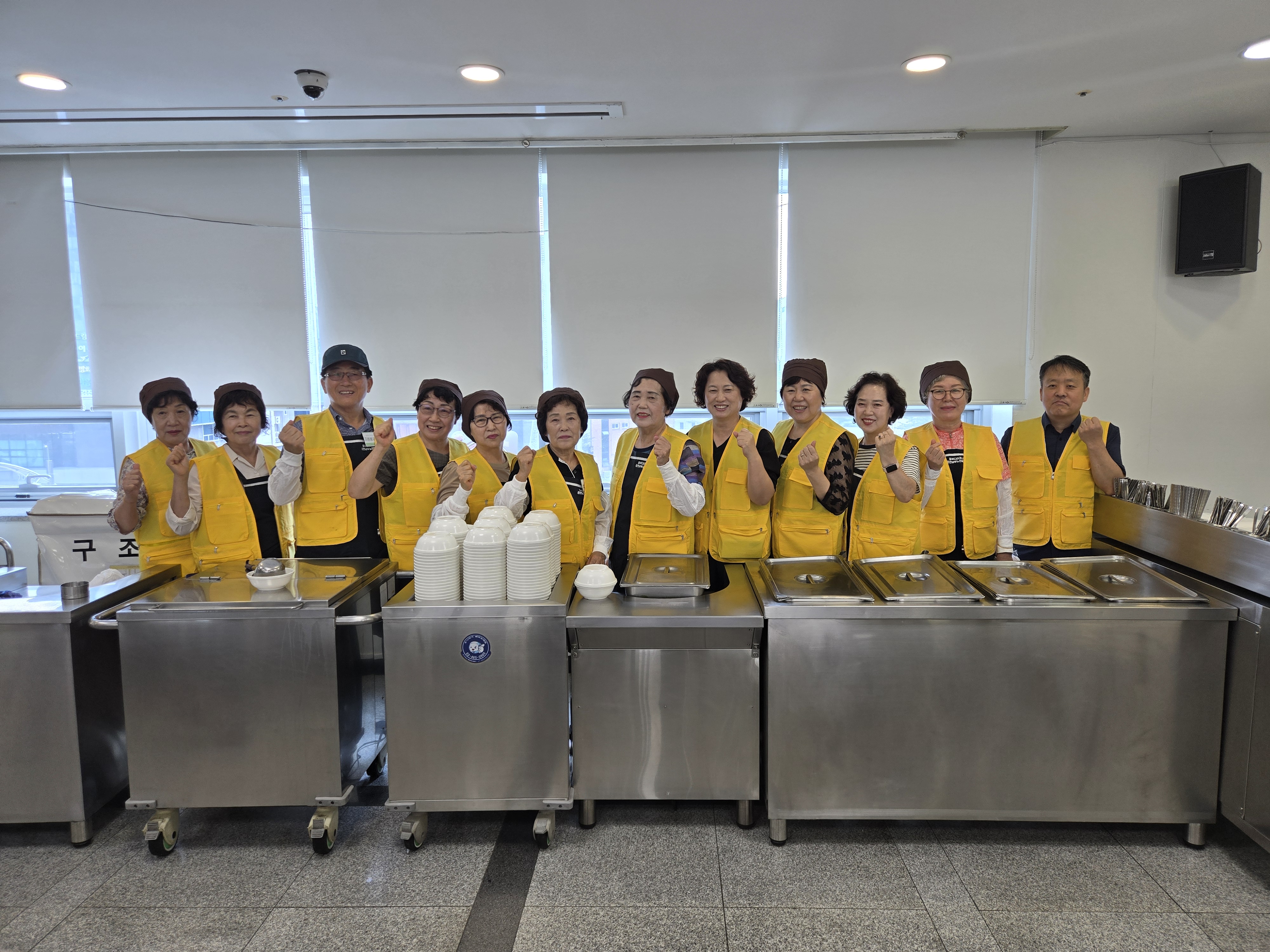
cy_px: 476
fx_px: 844
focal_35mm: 23
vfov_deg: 58.9
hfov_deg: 73.9
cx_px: 635
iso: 50
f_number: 1.8
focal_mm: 5.4
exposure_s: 1/120
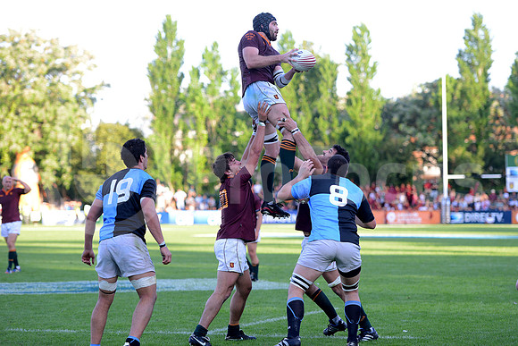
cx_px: 259
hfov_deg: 18.3
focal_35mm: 112
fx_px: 1612
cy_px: 173
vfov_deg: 12.2
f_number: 2.8
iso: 500
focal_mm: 112
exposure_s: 1/500
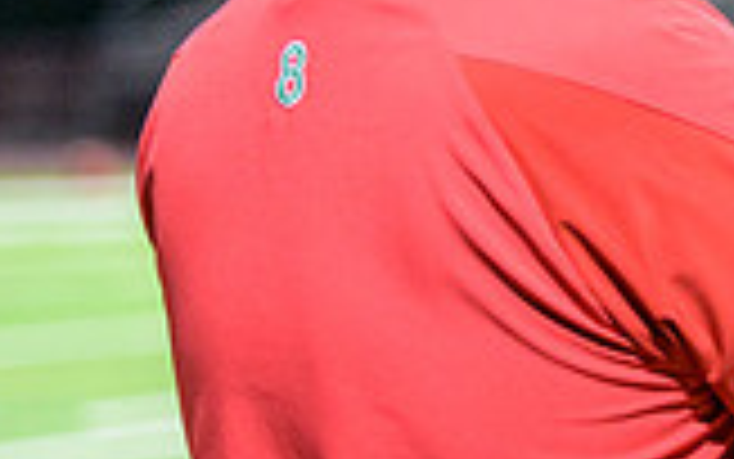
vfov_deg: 3.9
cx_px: 1067
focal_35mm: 334
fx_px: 6684
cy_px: -65
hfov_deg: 6.2
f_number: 2.8
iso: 1600
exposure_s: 1/250
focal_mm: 92
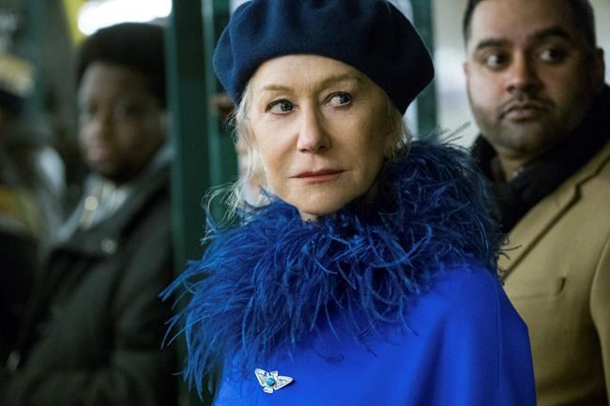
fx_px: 3557
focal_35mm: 210
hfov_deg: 9.8
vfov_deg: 6.5
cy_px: 203
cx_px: 305
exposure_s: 1/125
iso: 3200
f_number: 4
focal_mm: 140
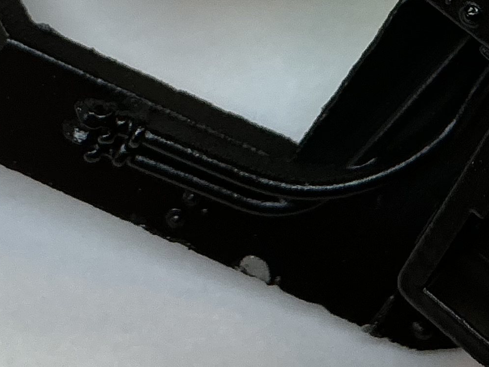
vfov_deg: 12.0
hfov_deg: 16.8
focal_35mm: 117
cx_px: 314
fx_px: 1653
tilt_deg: -65.9
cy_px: -201
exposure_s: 1/120
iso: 32
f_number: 1.8
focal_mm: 3
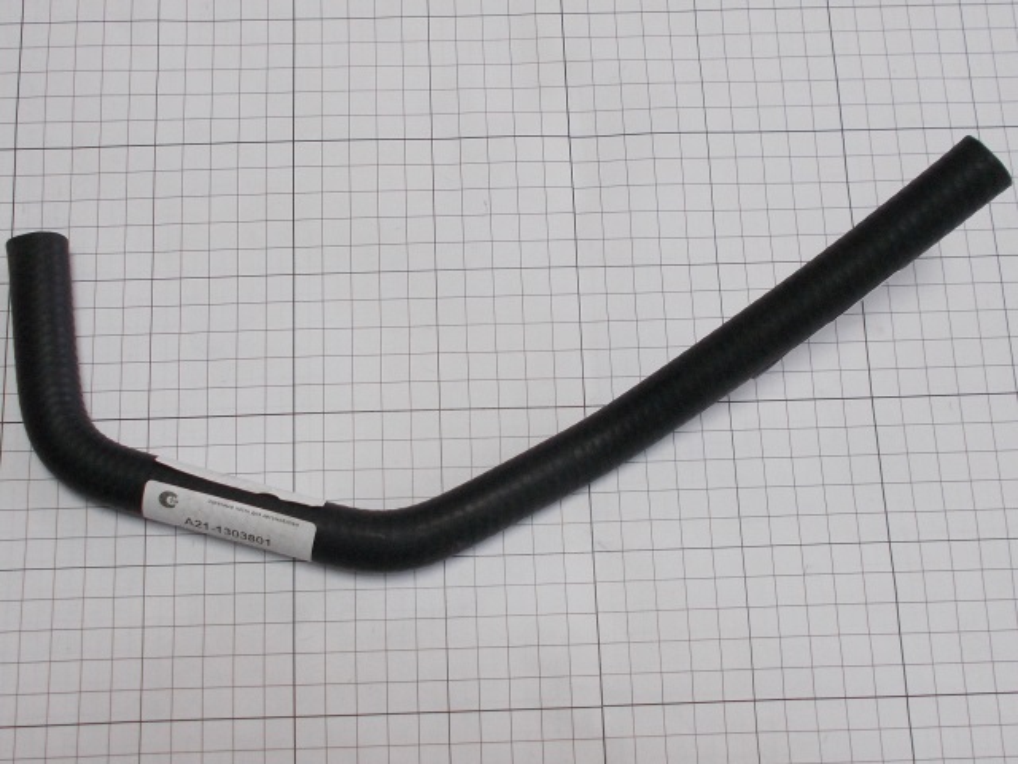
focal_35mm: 26
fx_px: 765
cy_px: 382
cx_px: 509
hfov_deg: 67.3
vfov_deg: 53.1
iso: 125
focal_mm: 4.6
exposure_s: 1/25
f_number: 3.2
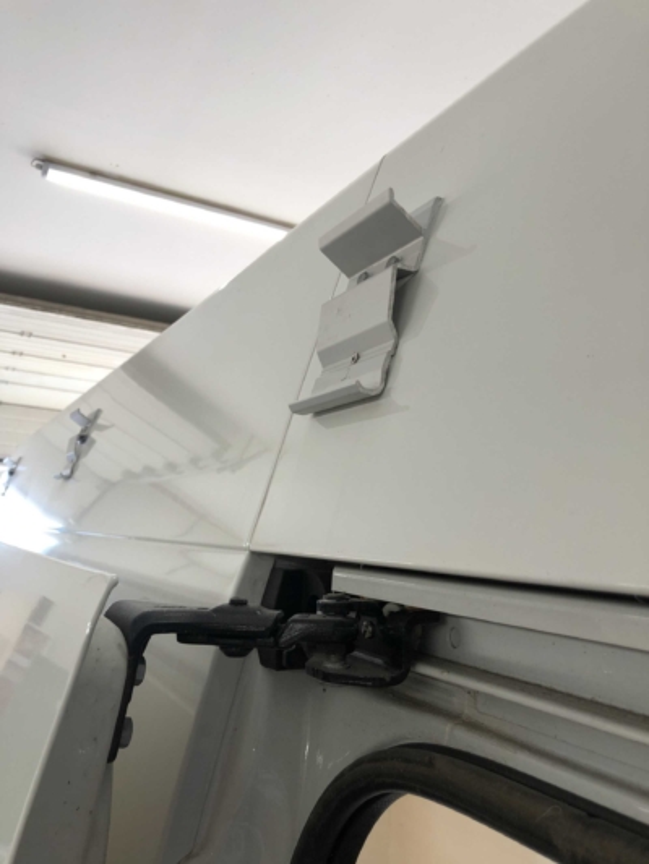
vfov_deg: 63.4
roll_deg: -2.7
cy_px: 432
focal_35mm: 28
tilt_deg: +9.0
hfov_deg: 49.8
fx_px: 700
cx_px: 324
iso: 32
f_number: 1.8
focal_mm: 4
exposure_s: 1/100
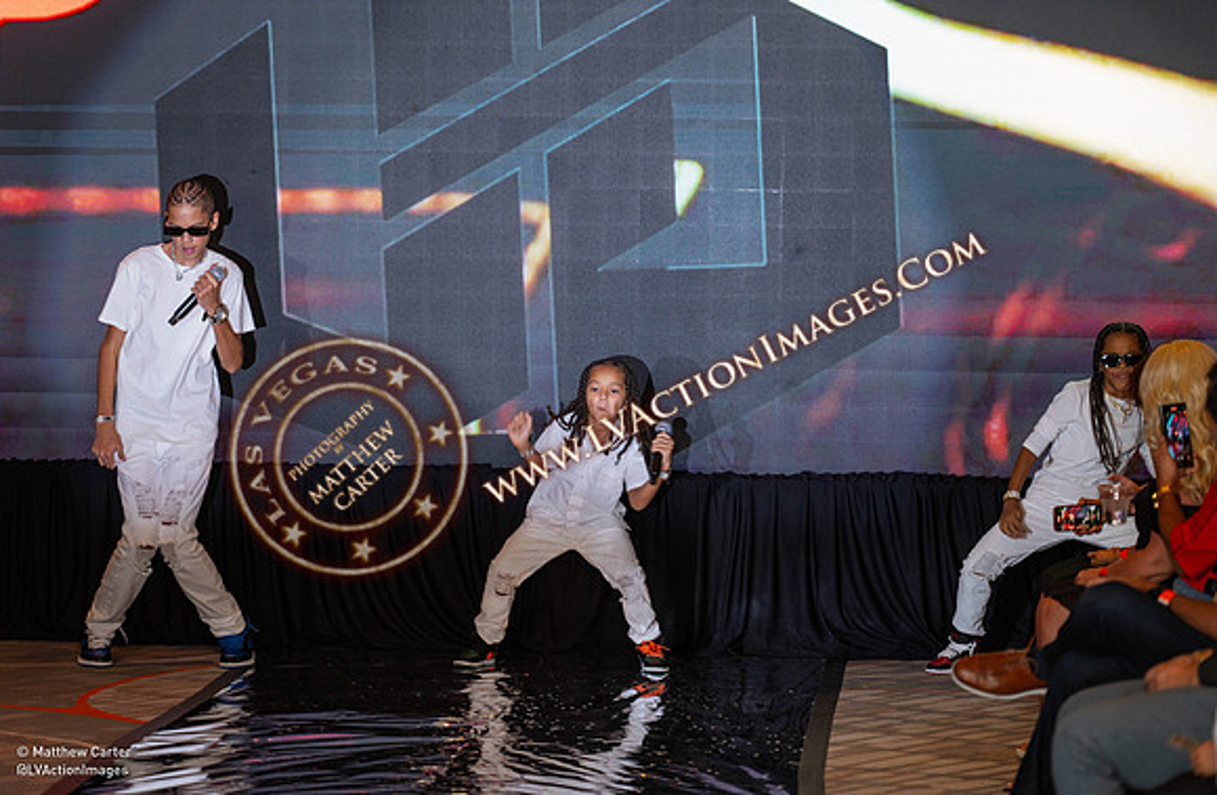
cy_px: 386
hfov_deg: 15.2
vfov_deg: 10.0
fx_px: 4557
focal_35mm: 136
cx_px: 556
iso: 1400
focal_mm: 122
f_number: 2.8
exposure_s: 1/200
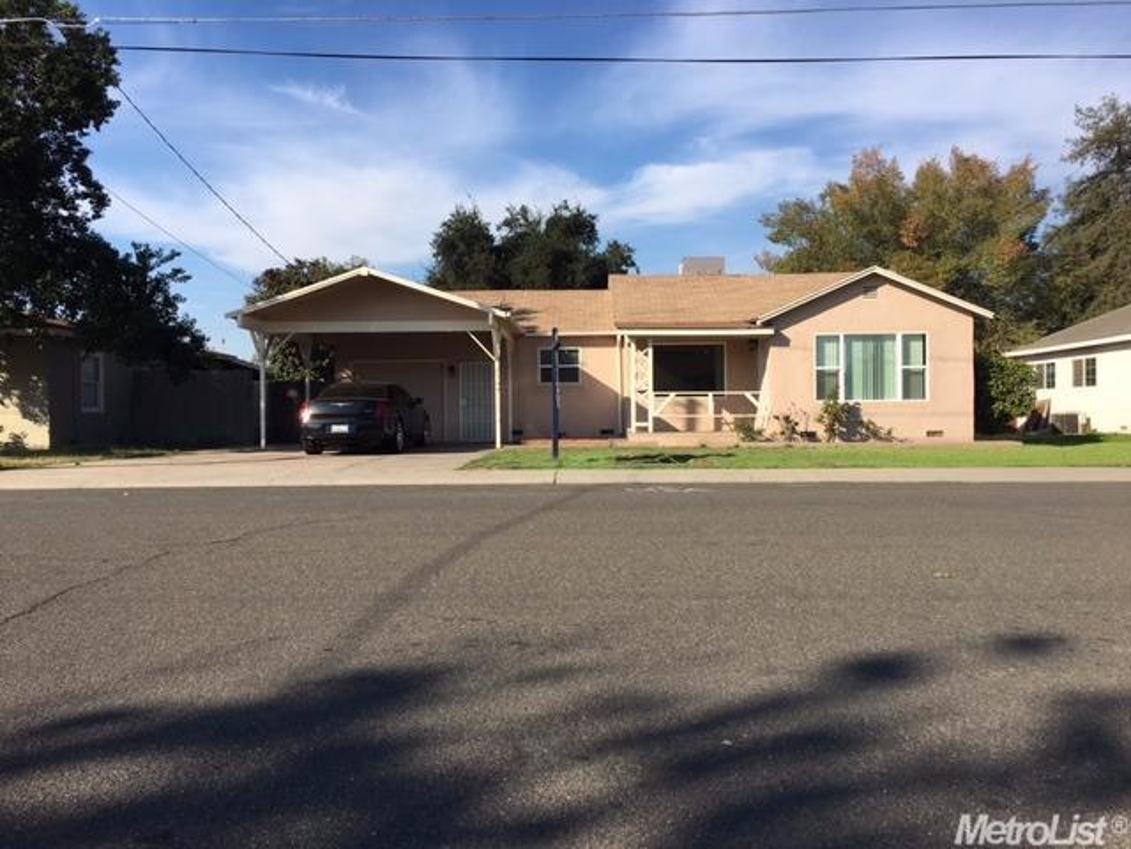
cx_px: 566
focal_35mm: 29
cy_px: 424
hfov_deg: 61.7
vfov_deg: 48.2
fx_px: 948
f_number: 2.2
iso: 25
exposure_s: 1/1603
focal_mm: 4.15
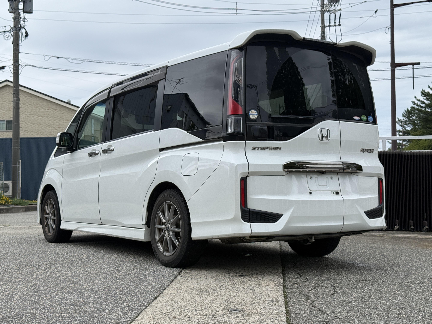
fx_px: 599
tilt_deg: +2.2
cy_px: 162
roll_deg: +1.1
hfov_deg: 39.7
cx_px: 216
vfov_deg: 30.3
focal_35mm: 48
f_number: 1.78
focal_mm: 6.76
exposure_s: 1/3704
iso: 64
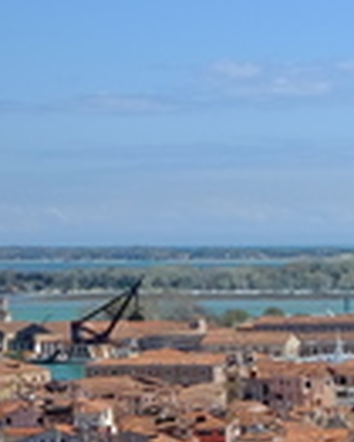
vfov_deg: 9.6
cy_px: 467
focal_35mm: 200
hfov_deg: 6.5
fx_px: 2616
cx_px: 1325
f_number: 8
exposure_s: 1/105
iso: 200
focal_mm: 23
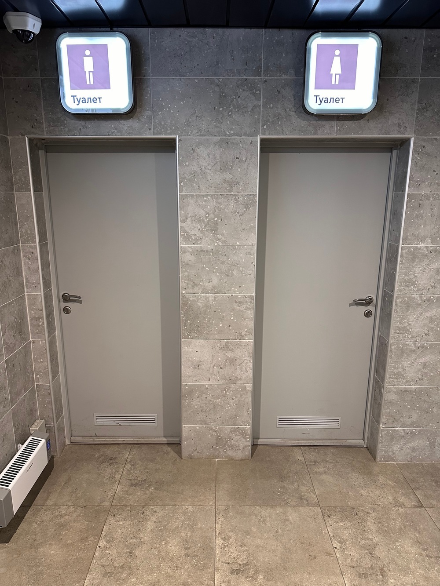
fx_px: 407
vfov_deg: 71.6
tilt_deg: -13.5
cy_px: 293
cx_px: 220
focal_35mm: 24
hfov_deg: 56.8
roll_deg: -0.7
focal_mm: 6.86
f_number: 1.78
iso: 400
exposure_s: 1/50
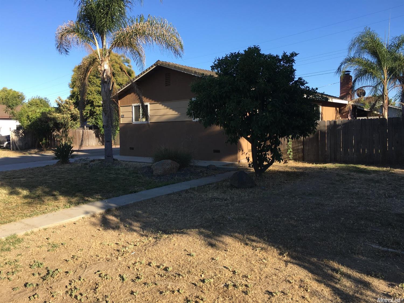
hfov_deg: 61.7
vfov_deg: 48.2
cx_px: 202
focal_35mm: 29
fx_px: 338
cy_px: 152
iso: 25
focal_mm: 4.15
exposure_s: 1/625
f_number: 2.2
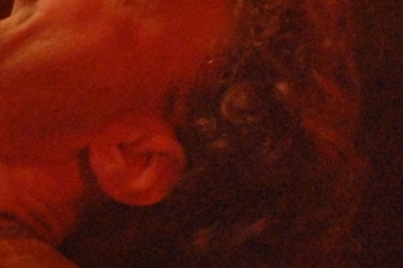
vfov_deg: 1.2
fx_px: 13313
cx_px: -64
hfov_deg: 1.7
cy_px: -116
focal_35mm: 1190
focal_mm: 220
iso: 1600
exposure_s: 1/125
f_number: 5.3
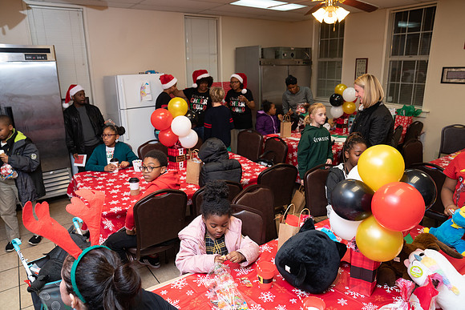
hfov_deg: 73.7
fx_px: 310
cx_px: 232
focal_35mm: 24
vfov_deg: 53.2
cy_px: 155
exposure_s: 1/80
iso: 640
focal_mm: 24
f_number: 4.5
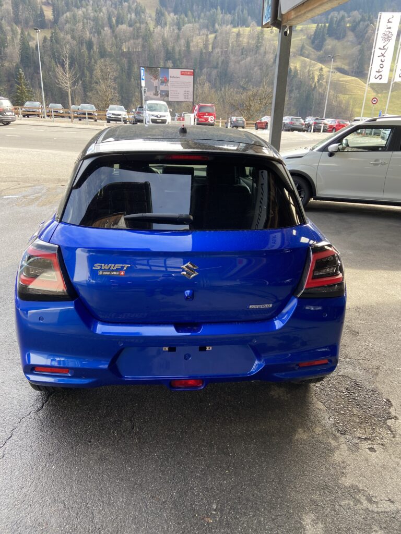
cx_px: 200
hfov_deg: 53.1
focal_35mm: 26
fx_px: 402
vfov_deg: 67.3
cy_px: 267
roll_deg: -0.9
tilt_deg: -23.7
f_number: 1.8
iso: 40
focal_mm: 4.25
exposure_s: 1/122
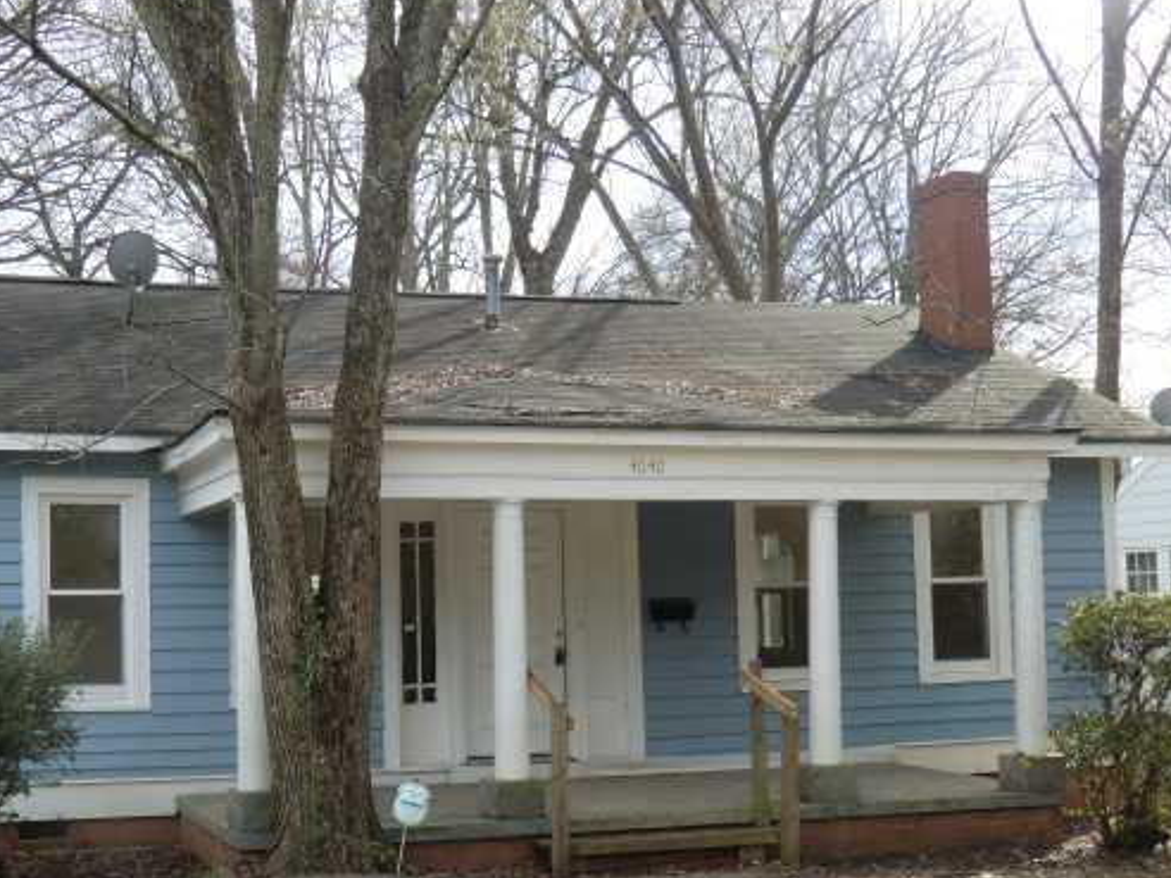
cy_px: 540
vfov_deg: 27.9
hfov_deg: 36.7
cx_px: 476
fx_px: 1759
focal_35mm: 52
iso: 64
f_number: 3.8
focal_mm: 7.1
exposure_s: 1/160
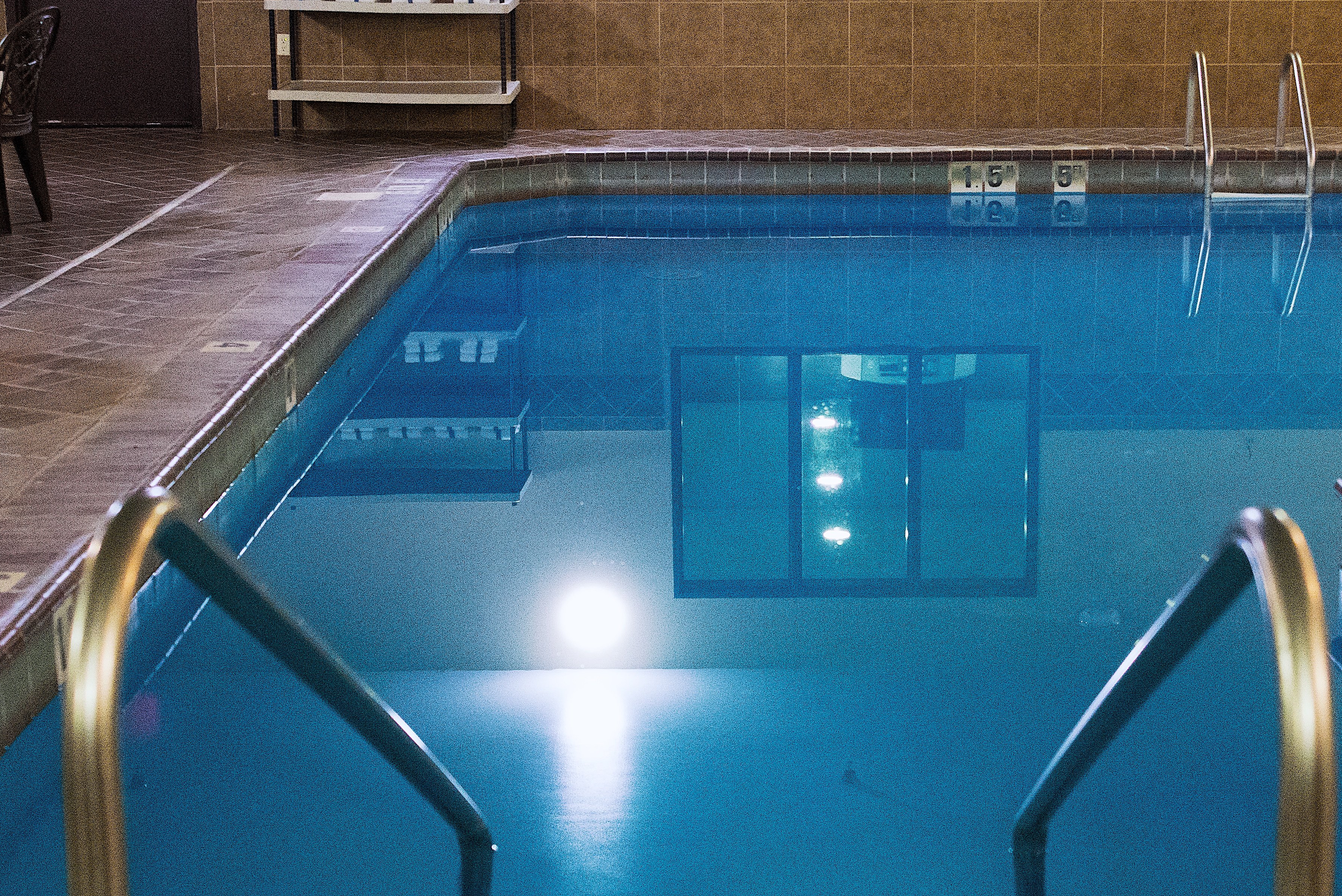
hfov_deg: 28.0
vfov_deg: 18.9
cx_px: 789
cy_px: 430
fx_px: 2685
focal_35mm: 72
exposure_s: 1/100
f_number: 4
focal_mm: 35
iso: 8063
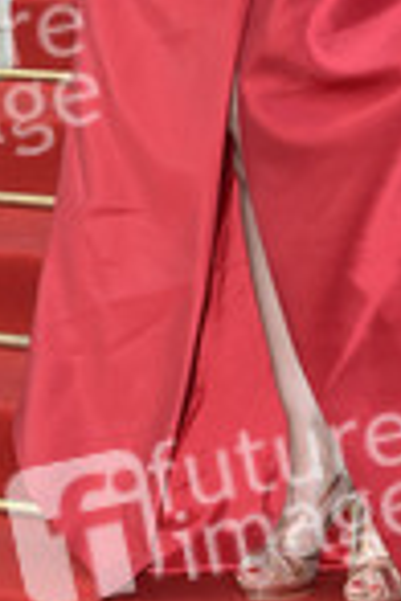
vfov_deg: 9.1
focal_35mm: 223
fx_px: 3726
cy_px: -102
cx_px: 336
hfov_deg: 6.2
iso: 800
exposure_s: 1/250
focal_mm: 82
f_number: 6.3
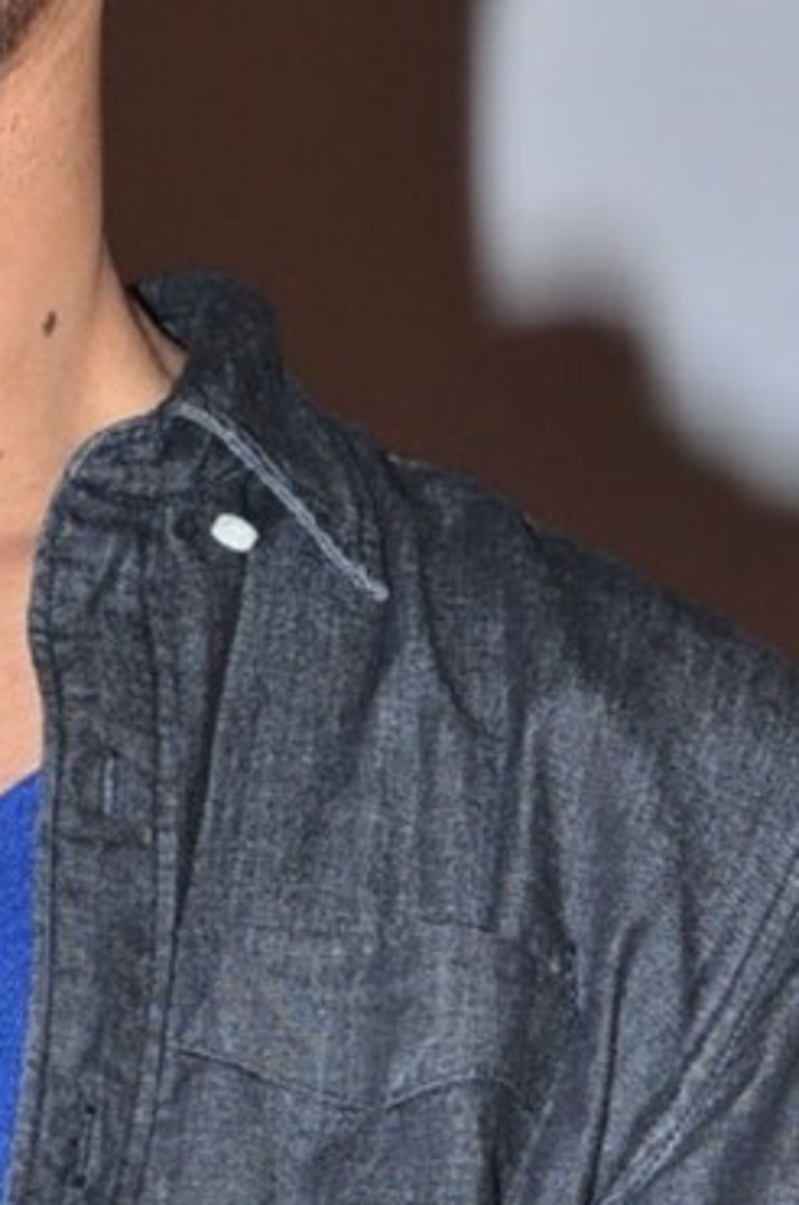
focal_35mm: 548
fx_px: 18311
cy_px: 1194
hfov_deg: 2.5
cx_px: -263
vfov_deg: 3.8
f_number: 8
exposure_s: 1/125
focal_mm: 90
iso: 400
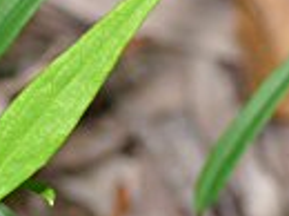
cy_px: 281
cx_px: -64
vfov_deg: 4.5
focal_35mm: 326
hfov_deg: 6.1
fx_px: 2717
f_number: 3.2
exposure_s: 1/250
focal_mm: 19.9
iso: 100
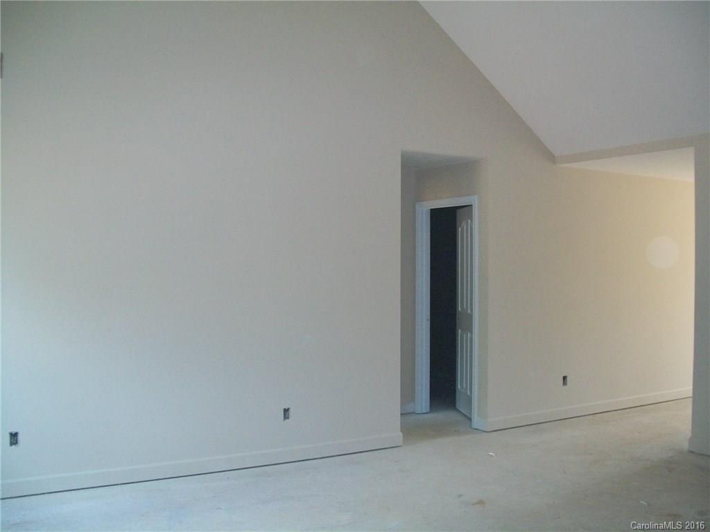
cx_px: 355
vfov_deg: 39.7
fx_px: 738
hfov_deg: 51.4
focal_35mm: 36
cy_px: 266
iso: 160
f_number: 2.7
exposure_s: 1/60
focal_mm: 6
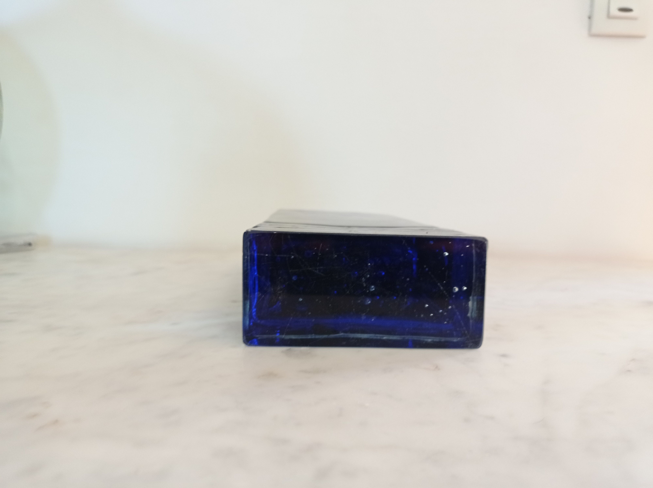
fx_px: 528
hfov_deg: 63.5
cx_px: 326
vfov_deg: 49.7
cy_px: 244
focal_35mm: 28
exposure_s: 1/33.3
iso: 208
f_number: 1.79
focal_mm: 4.7
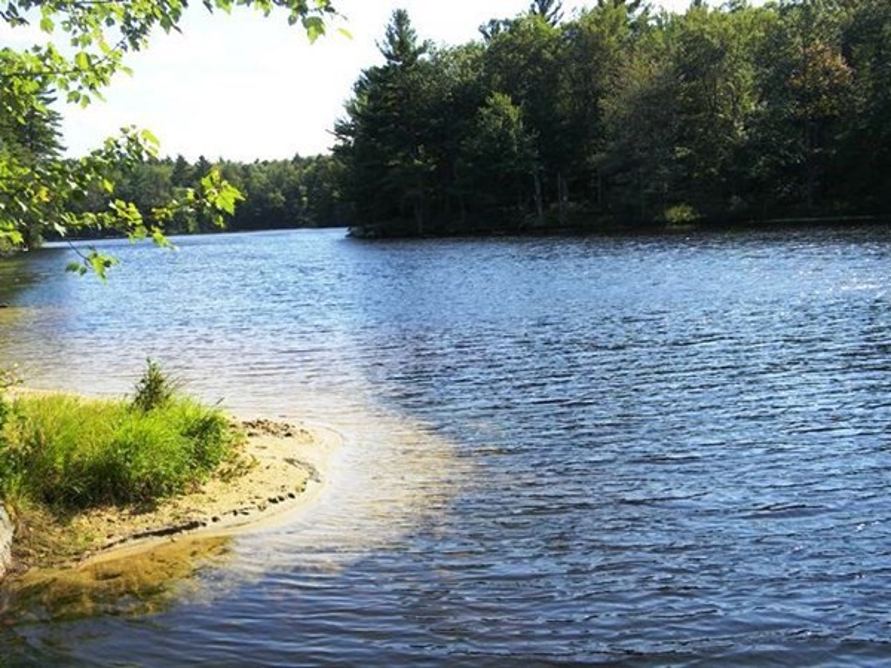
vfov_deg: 35.1
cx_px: 446
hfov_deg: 45.8
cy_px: 334
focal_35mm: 41
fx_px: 1055
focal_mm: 7.3
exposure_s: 1/559
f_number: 3.8
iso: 112
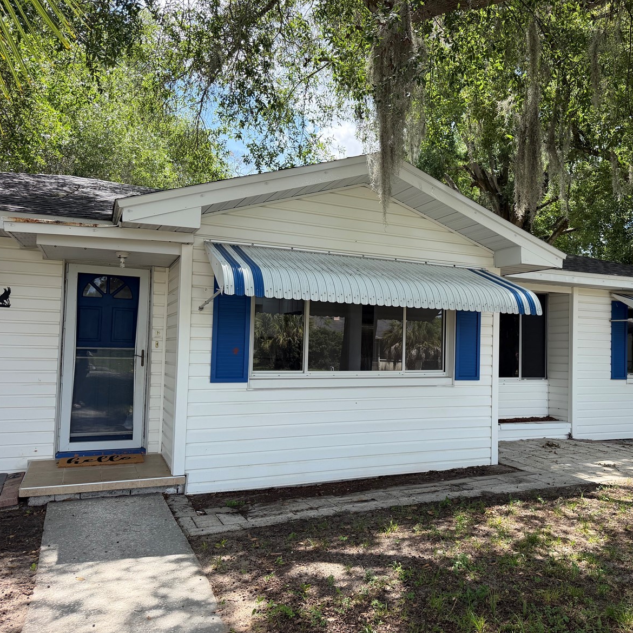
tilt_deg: +3.0
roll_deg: -1.1
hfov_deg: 54.6
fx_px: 600
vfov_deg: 55.6
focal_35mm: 29
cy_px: 319
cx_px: 419
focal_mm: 6.76
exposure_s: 1/1464
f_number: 1.78
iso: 100
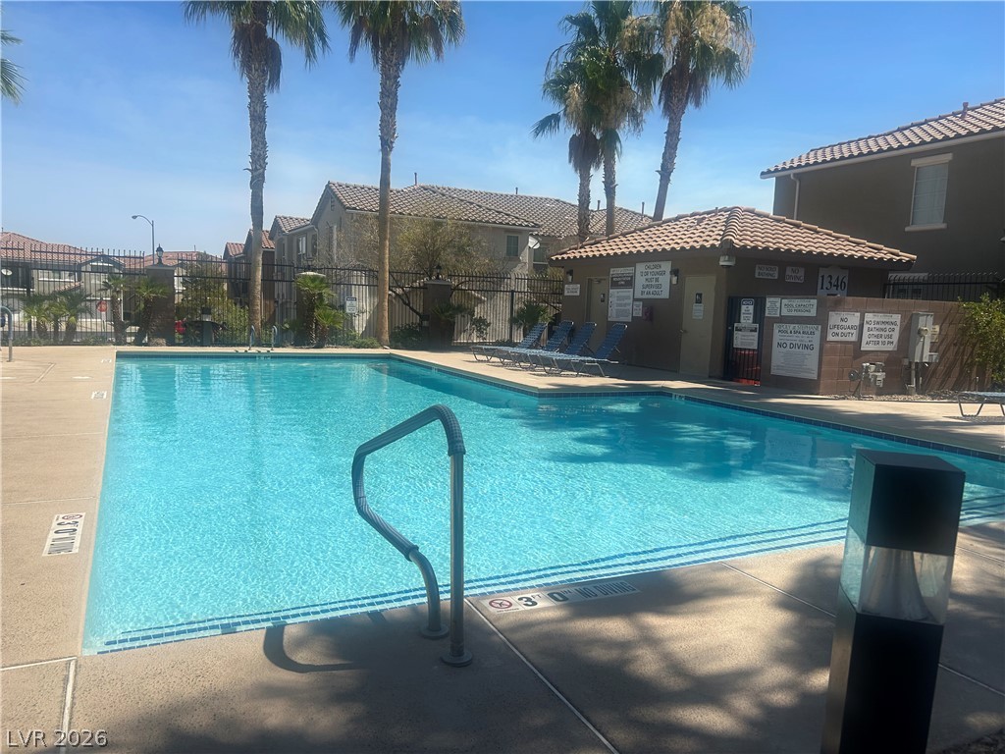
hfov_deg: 67.3
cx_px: 502
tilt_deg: -6.7
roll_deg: -1.2
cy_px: 377
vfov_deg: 53.1
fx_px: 755
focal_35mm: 26
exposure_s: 1/6211
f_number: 1.5
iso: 50
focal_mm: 5.7
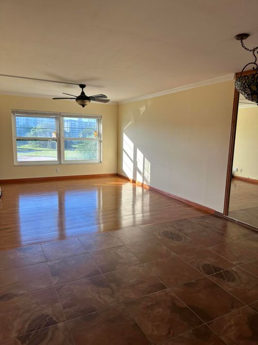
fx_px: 239
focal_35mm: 24
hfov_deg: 56.8
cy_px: 172
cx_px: 129
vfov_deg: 71.6
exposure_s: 1/180
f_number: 1.78
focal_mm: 6.86
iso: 64
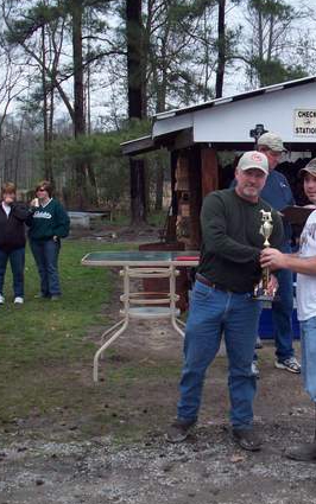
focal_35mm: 59
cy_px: 273
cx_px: 272
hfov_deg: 21.6
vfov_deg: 34.5
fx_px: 812
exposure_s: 1/215
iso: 80
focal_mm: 6.2
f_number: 5.6
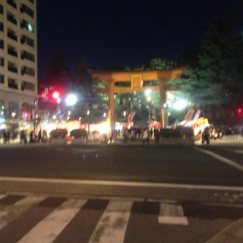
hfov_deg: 40.7
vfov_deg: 40.9
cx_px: 96
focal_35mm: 41
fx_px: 326
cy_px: 127
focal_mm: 4.13
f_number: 2.4
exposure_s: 1/15
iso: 800
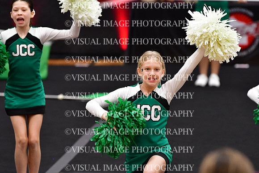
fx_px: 2159
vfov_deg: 4.6
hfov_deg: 6.9
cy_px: 86
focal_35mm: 300
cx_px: 130
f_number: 3.5
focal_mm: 200
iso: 4000
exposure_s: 1/500
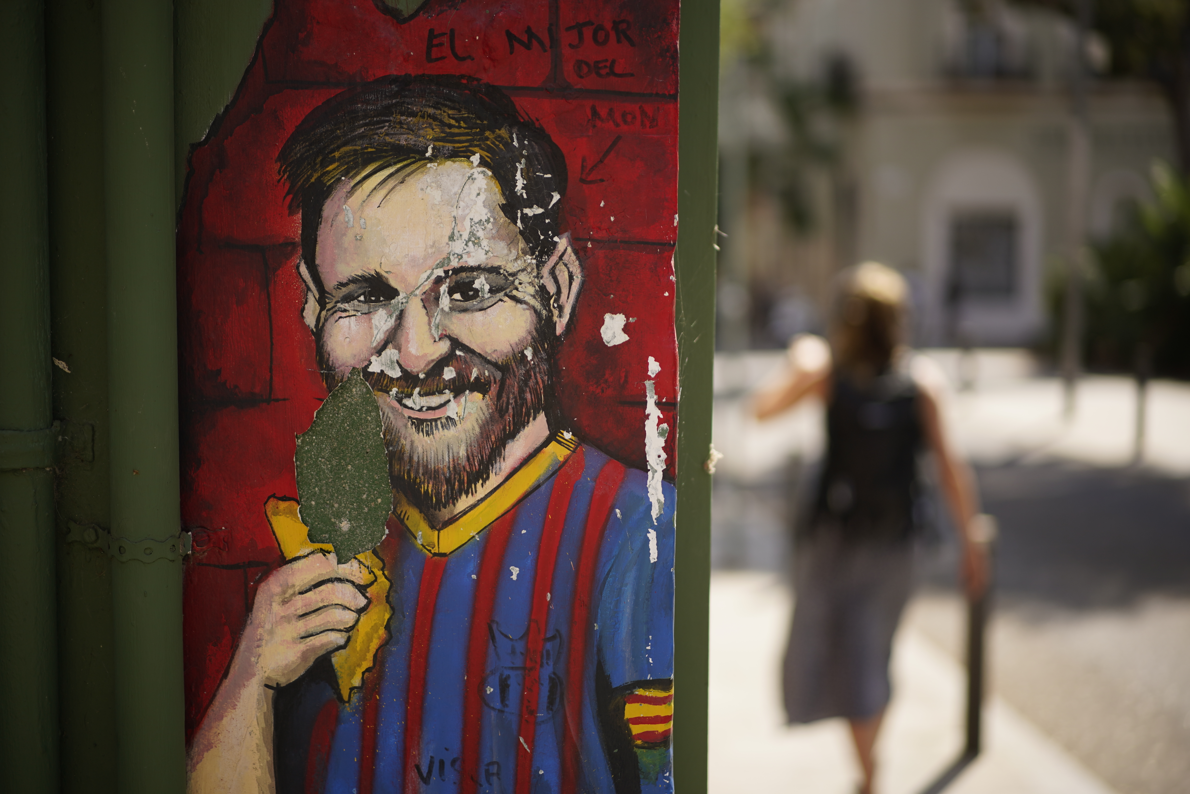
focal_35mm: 55
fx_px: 1818
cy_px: 397
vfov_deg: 24.6
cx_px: 595
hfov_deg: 36.2
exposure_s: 1/1600
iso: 100
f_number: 1.8
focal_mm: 55
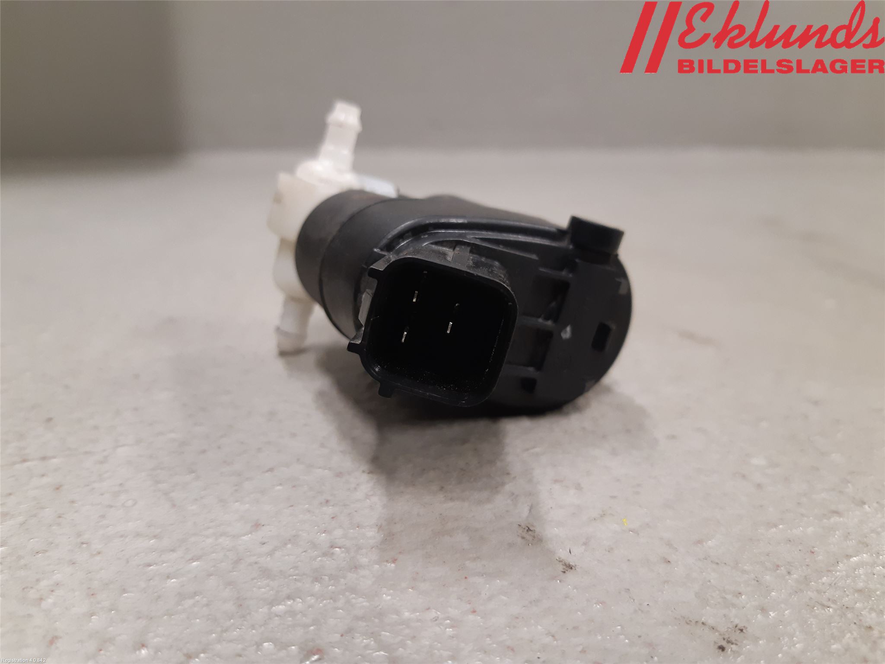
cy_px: 332
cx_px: 442
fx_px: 665
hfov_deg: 67.3
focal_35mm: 26
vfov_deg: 53.1
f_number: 1.7
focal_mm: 3.93
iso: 160
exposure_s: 1/50
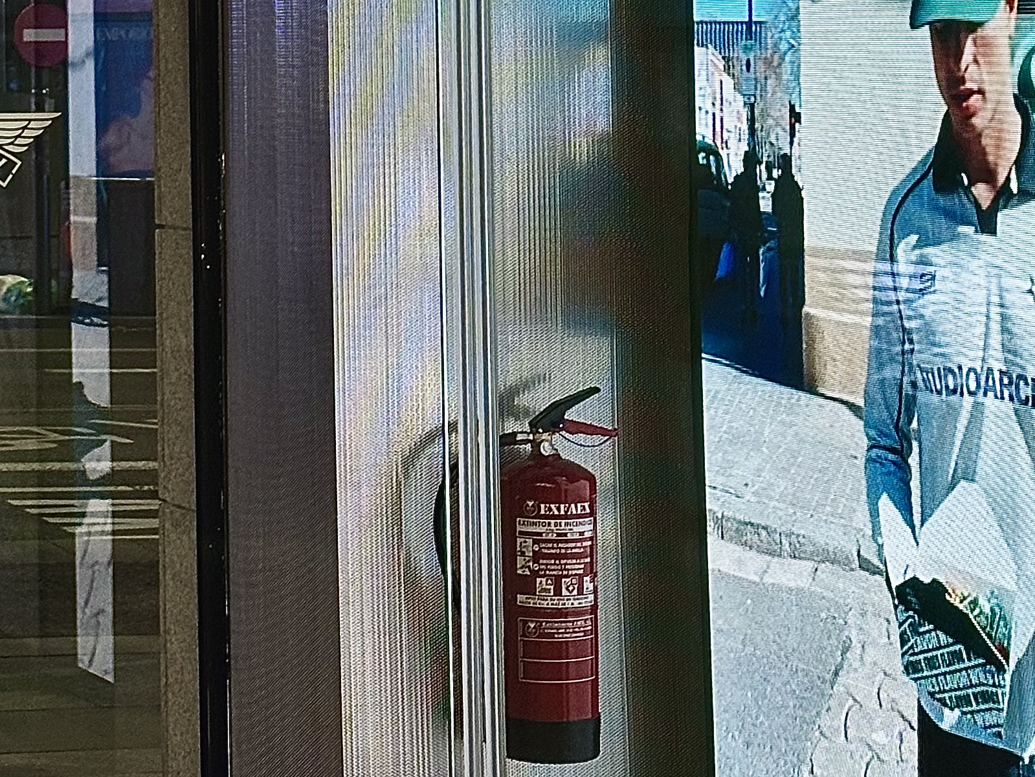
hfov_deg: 16.1
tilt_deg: +3.9
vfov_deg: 12.0
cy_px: -175
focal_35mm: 121
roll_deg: +0.4
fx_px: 3619
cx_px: 173
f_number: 1.78
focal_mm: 6.86
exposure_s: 1/60
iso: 100
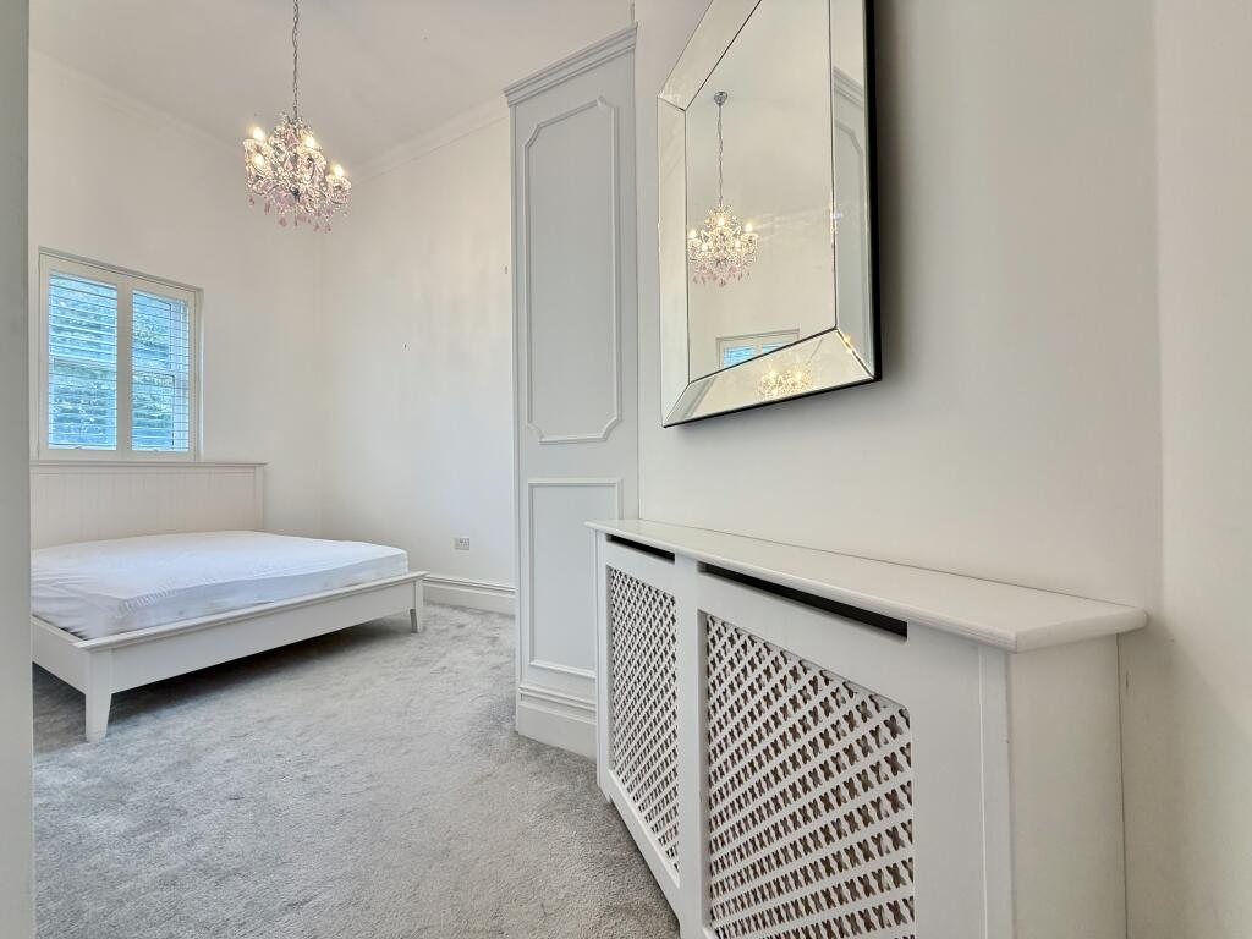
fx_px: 506
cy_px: 470
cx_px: 626
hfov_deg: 102.1
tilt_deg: +0.0
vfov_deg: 85.7
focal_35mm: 14
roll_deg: +1.0
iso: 160
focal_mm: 2.22
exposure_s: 1/100
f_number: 2.2
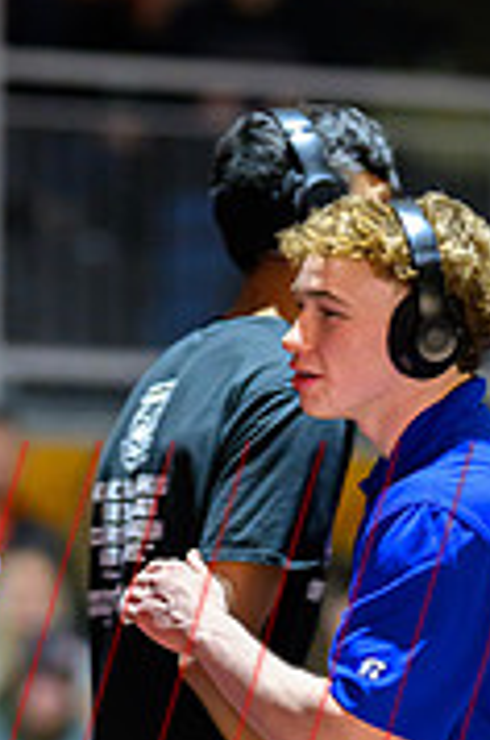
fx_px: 7009
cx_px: 299
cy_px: 877
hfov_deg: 4.0
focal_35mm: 342
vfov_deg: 6.0
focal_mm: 135
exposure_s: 1/320
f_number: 2
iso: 8000
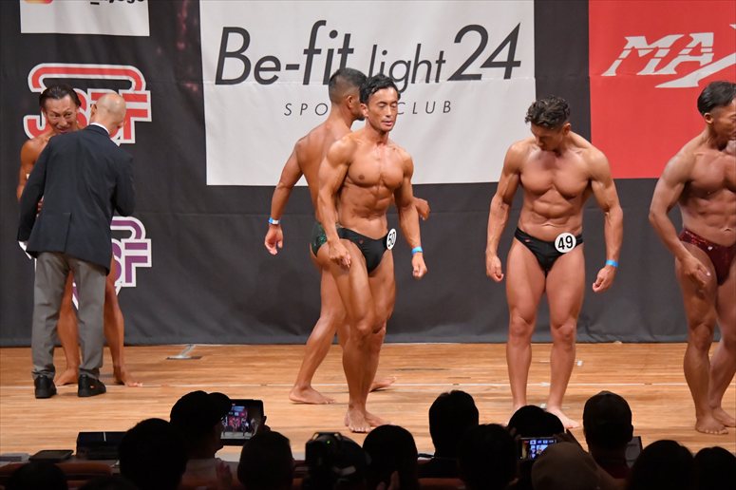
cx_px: 368
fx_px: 4434
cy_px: 245
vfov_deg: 6.3
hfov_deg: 9.5
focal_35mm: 217
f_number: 5.6
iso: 9000
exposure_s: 1/400
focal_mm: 145
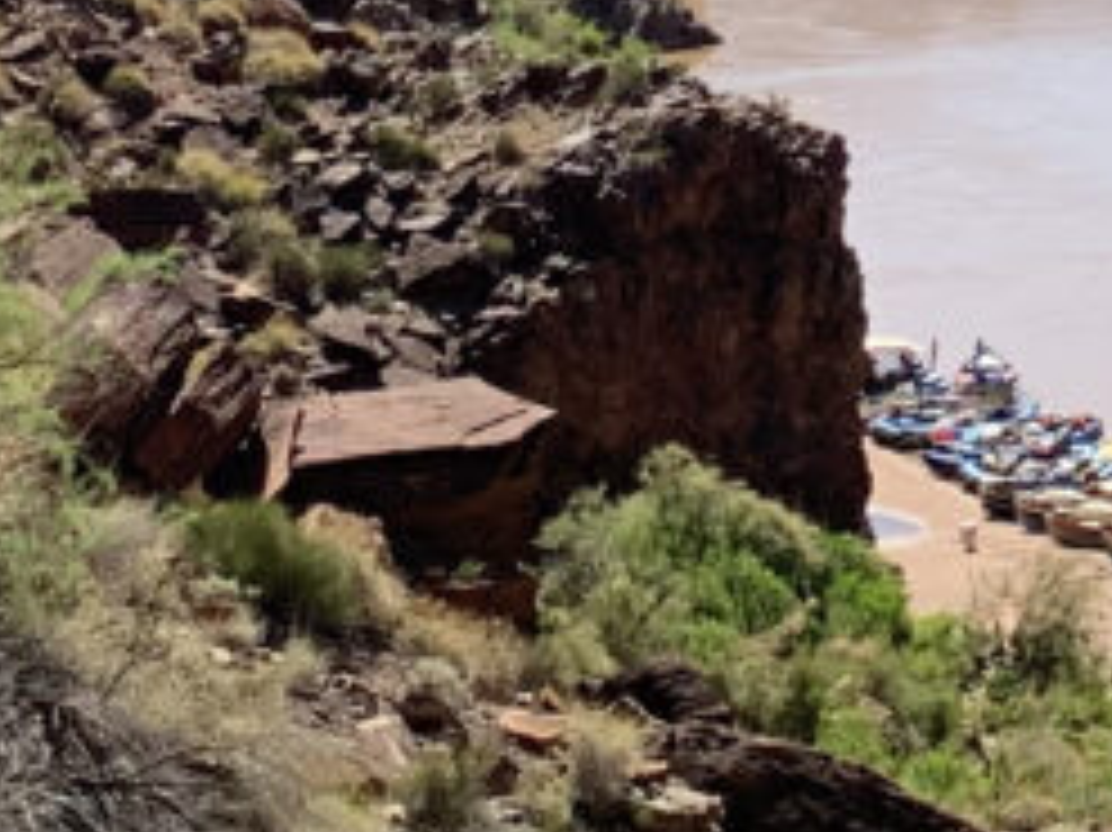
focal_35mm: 162
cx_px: 1819
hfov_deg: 11.5
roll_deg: +2.0
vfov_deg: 8.4
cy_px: -1129
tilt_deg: +6.0
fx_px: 5202
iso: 25
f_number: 1.8
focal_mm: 4.25
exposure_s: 1/2364
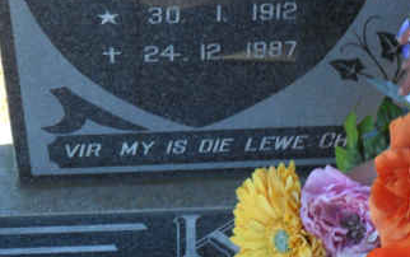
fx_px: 1174
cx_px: 187
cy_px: 53
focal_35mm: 105
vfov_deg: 12.4
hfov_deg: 19.8
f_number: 5
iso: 100
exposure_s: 1/60
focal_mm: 9.3
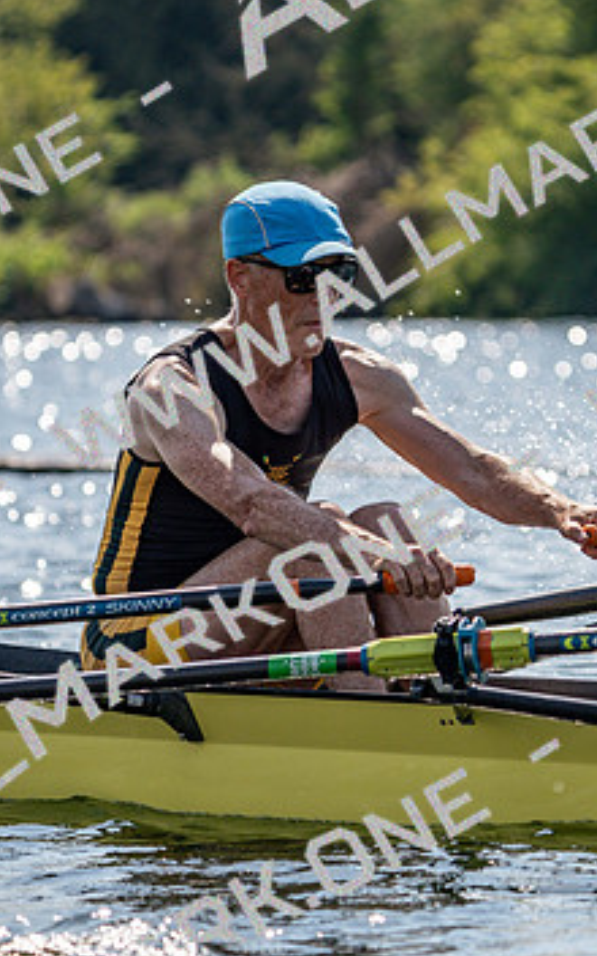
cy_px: 477
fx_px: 8747
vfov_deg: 6.3
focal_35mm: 336
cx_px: 385
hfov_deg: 3.9
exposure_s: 1/1600
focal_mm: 200
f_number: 5.6
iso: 160
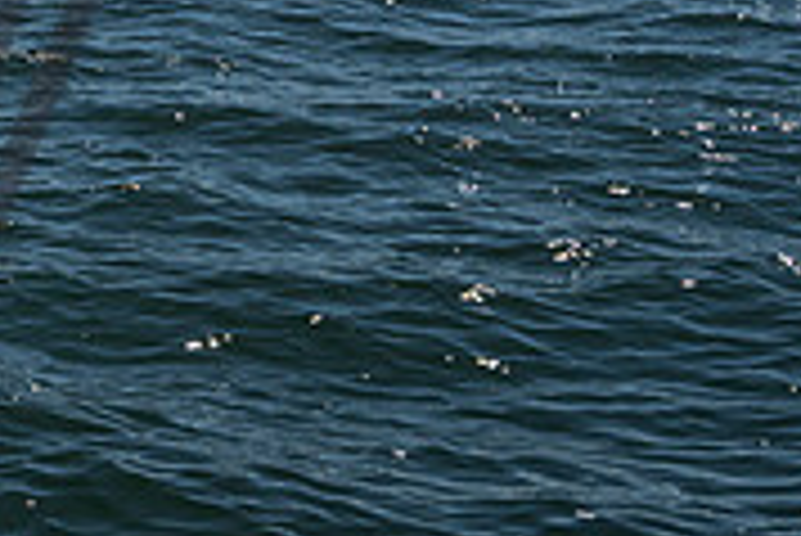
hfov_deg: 13.7
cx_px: -423
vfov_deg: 9.5
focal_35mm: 140
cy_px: -340
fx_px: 3117
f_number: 16
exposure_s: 1/800
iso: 250
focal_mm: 33.5
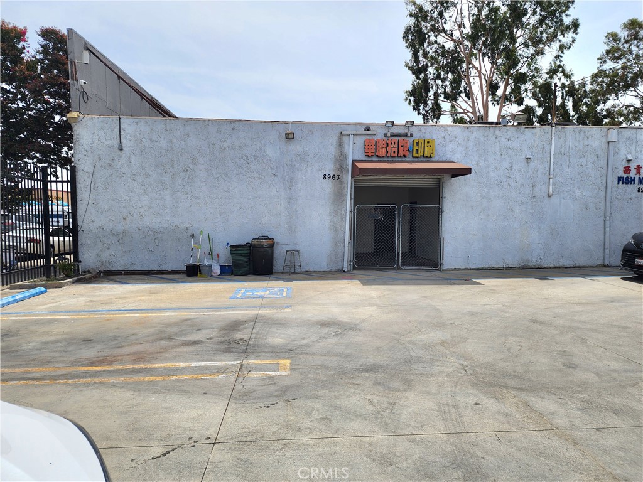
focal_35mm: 23
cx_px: 322
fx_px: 427
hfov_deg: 73.9
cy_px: 241
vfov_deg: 58.9
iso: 12
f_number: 1.8
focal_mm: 6.4
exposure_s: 1/2000
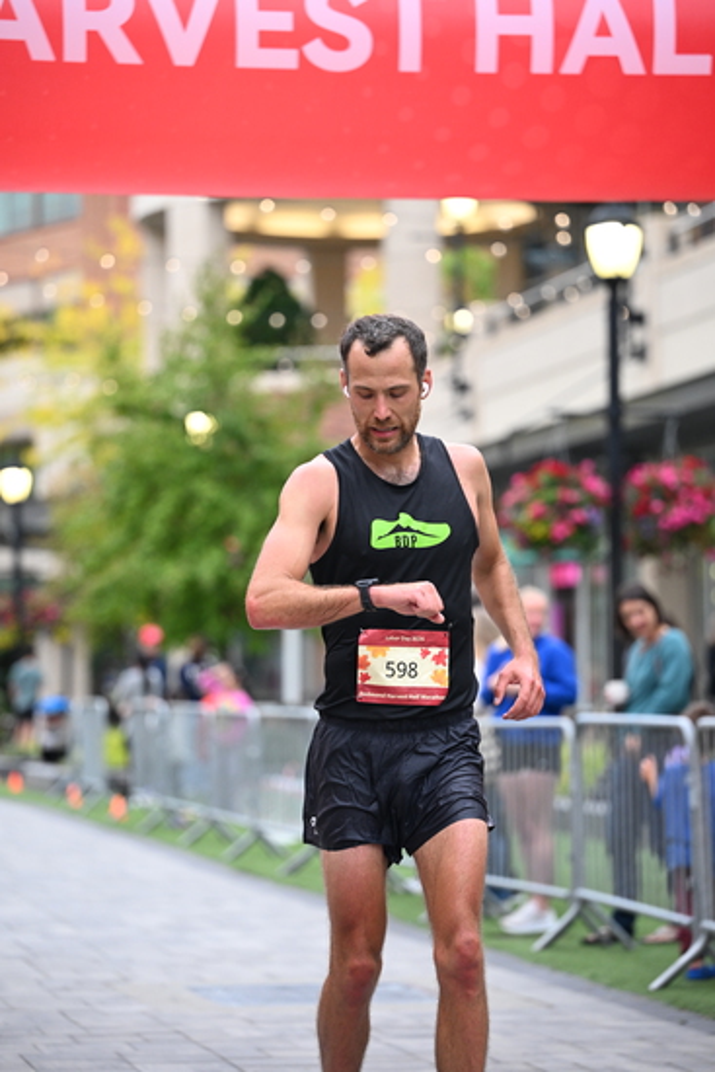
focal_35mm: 115
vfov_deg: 17.8
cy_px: 536
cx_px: 358
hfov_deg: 11.9
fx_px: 3424
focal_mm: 115
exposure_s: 1/800
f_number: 2.8
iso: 1600
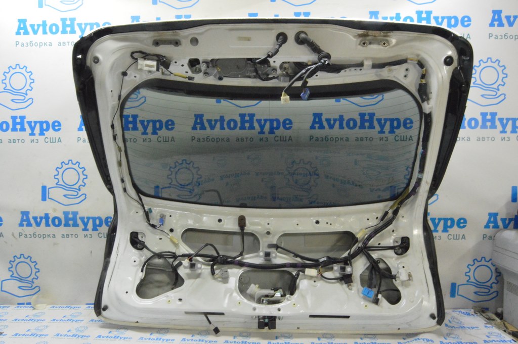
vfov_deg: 47.9
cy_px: 172
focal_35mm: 27
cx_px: 259
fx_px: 388
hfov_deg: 67.4
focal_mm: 18
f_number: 20
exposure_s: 1/15
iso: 6400
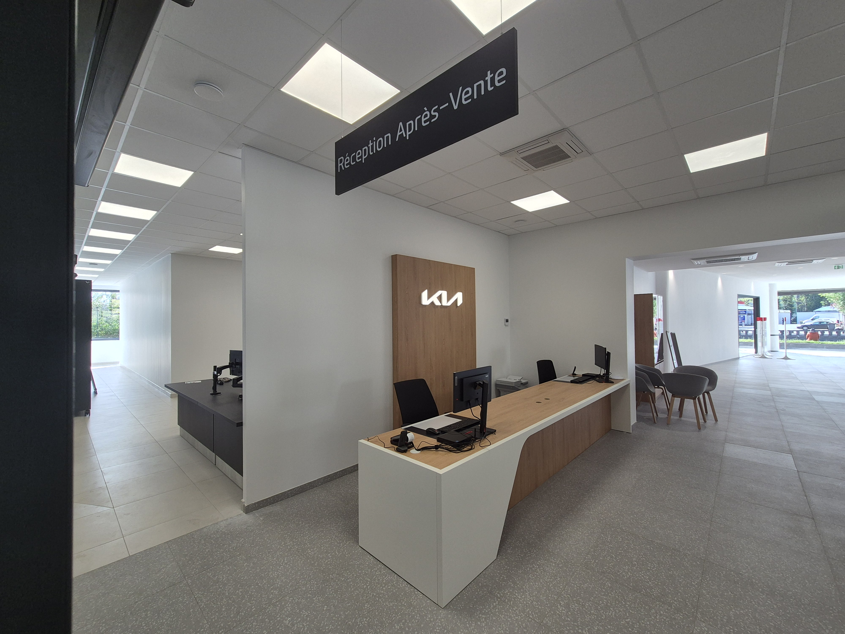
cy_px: 317
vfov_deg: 89.9
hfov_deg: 106.2
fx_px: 317
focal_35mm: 13
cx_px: 422
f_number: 2.2
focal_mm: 2.2
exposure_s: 1/156
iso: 50
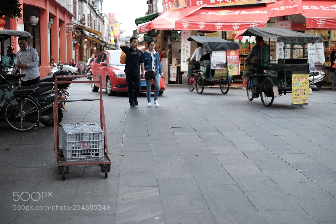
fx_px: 495
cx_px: 168
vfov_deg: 25.5
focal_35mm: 53
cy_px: 112
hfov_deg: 37.5
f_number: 1.4
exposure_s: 1/800
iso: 1600
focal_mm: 35
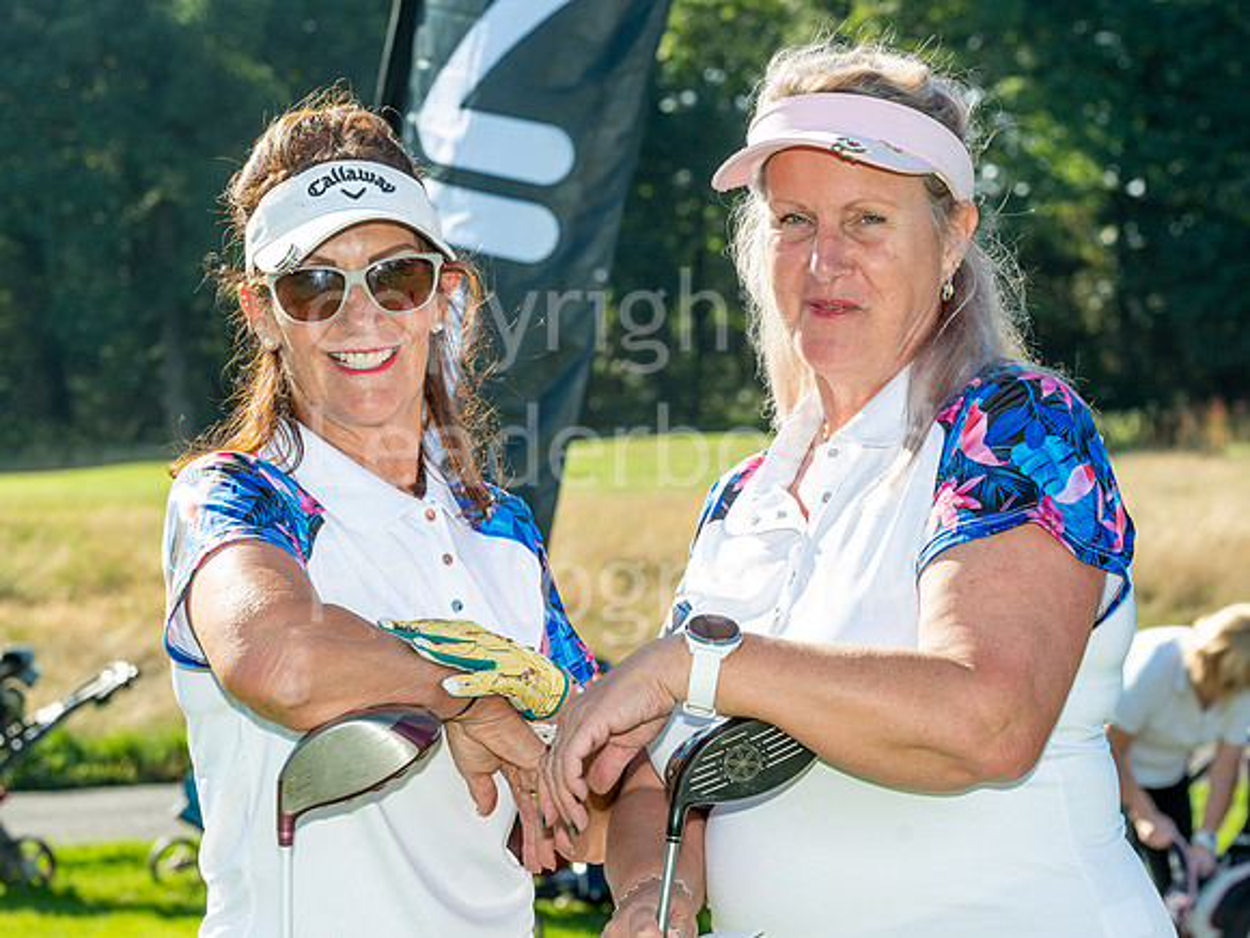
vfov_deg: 12.7
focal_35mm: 117
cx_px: 577
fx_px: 4221
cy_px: 525
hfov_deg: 16.8
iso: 200
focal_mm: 85
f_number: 9
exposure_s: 1/250
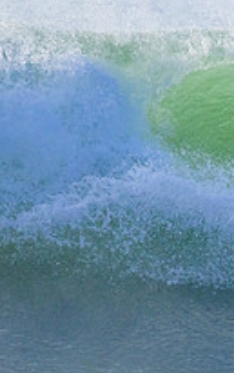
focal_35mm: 2297
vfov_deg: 0.9
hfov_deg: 0.6
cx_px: 524
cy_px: 178
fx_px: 23405
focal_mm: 800
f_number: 11
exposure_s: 1/2000
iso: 1800
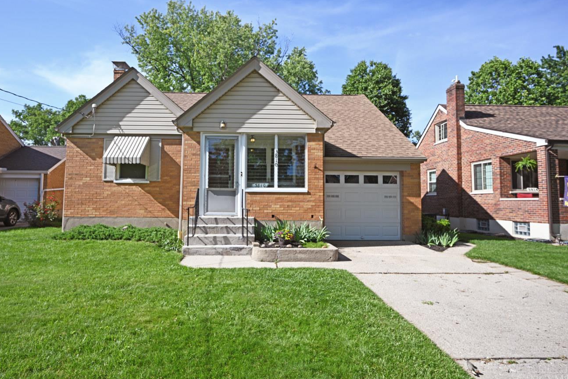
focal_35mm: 23
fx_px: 356
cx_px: 255
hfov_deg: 76.9
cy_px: 175
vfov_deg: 55.9
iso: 100
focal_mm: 19.5
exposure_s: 1/320
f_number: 6.3
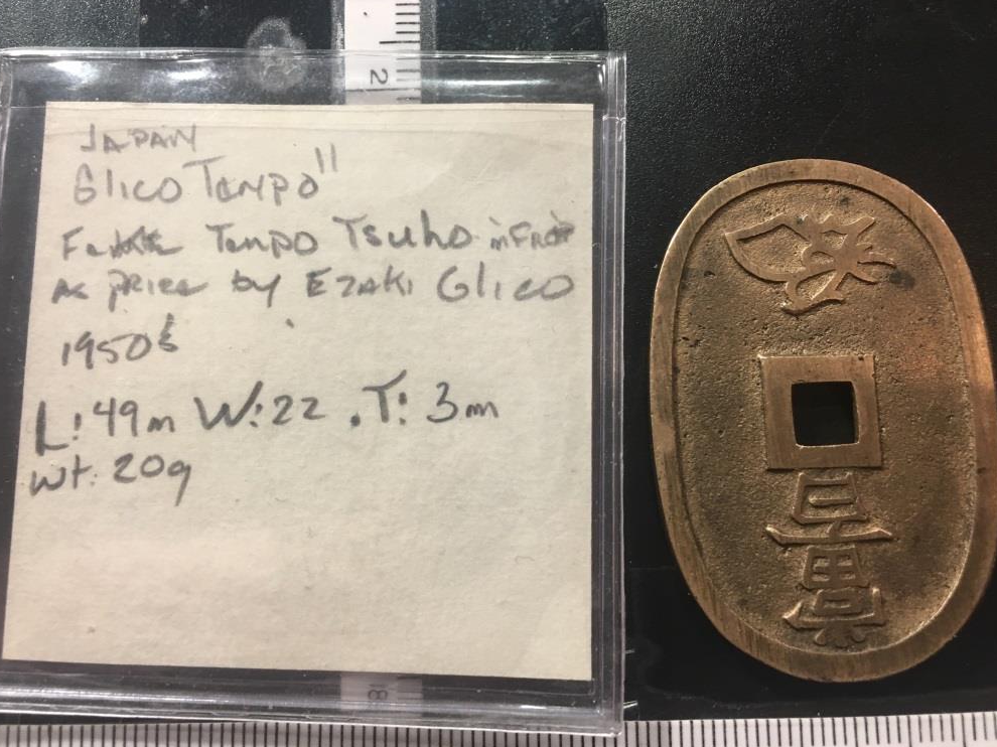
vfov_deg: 46.8
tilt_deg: -82.9
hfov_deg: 60.0
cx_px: 486
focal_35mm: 30
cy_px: 362
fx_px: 864
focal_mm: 4.15
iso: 40
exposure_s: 1/15
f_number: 2.2
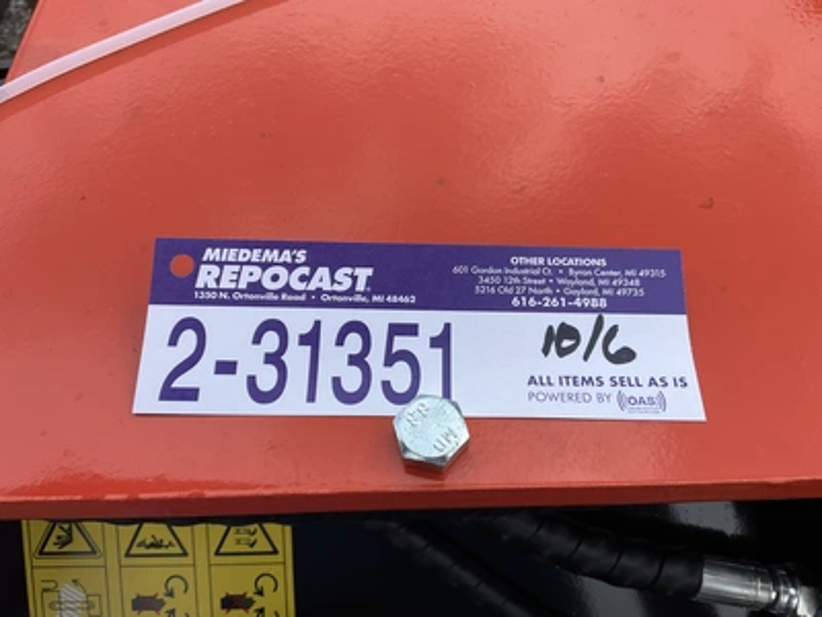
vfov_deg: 48.2
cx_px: 411
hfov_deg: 61.7
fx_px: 689
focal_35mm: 29
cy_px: 308
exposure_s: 1/997
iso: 25
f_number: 1.8
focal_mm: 3
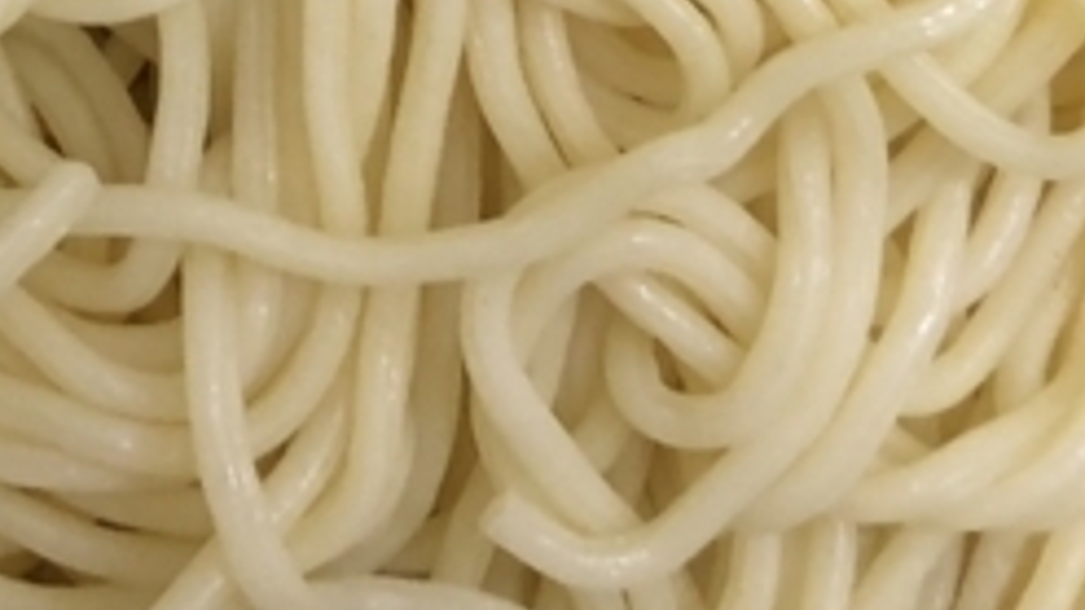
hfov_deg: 16.0
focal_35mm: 131
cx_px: -53
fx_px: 3769
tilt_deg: -65.3
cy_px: -768
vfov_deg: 8.6
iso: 40
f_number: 1.8
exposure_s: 1/17
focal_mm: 3.99
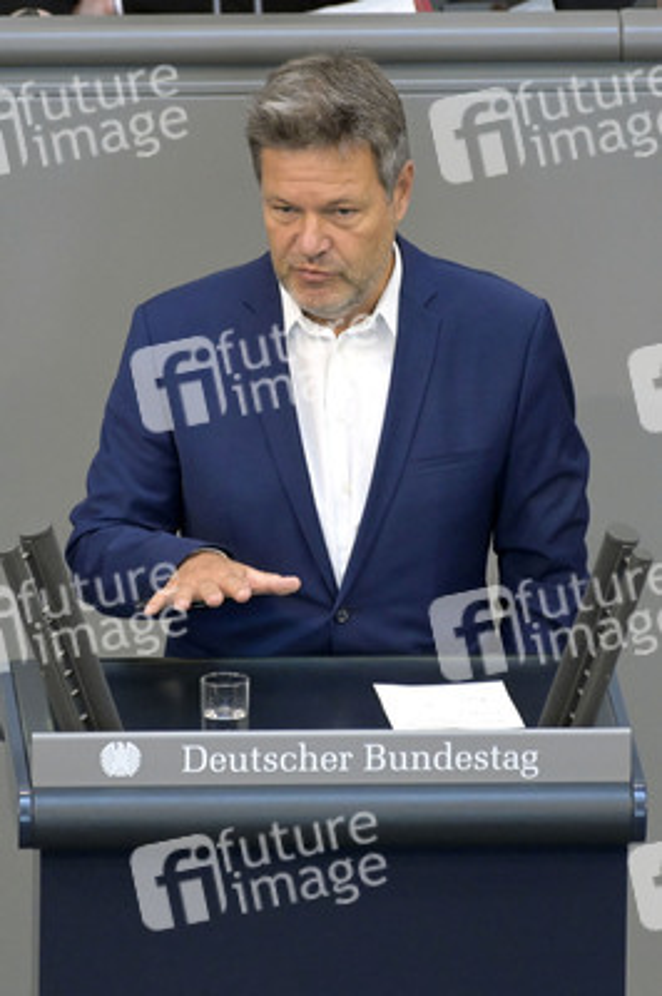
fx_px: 13815
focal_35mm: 500
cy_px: 498
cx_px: 331
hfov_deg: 2.7
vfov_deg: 4.1
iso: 8000
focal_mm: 500
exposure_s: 1/320
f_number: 5.6
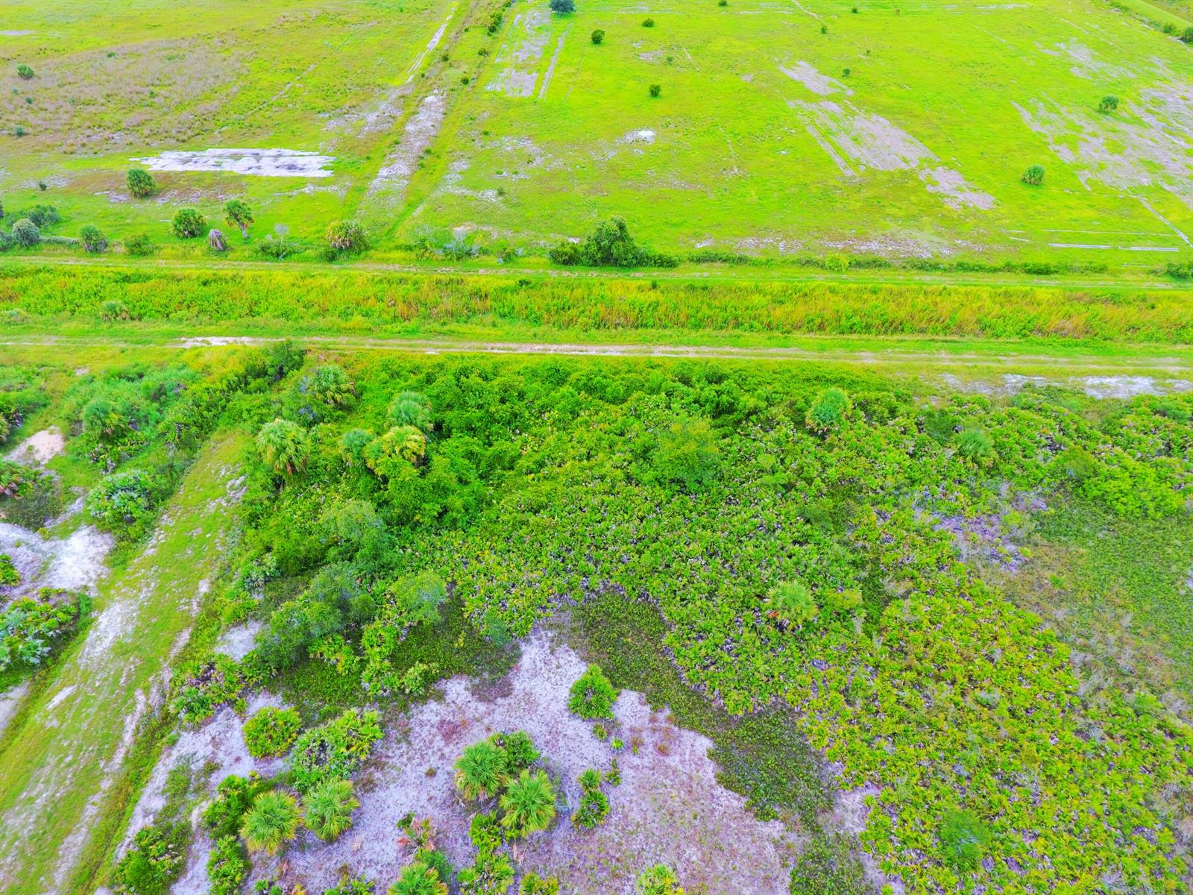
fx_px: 689
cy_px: 448
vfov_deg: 66.0
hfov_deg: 81.7
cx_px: 596
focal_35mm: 20
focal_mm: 3.61
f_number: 2.8
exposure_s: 1/100
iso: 102
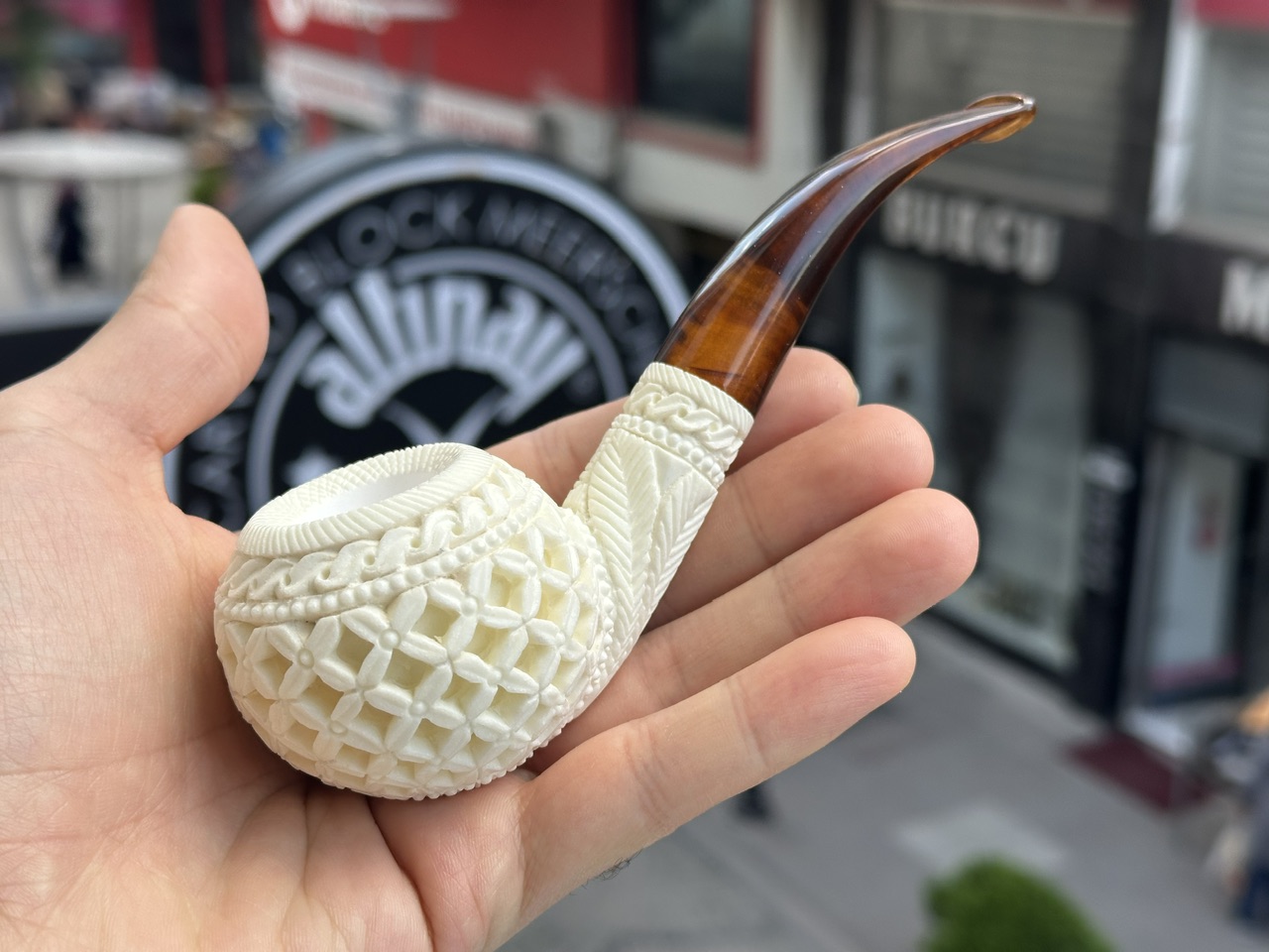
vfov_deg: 30.3
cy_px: 476
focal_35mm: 48
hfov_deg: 39.7
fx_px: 1760
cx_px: 634
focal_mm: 6.86
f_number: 1.78
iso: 64
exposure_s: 1/767
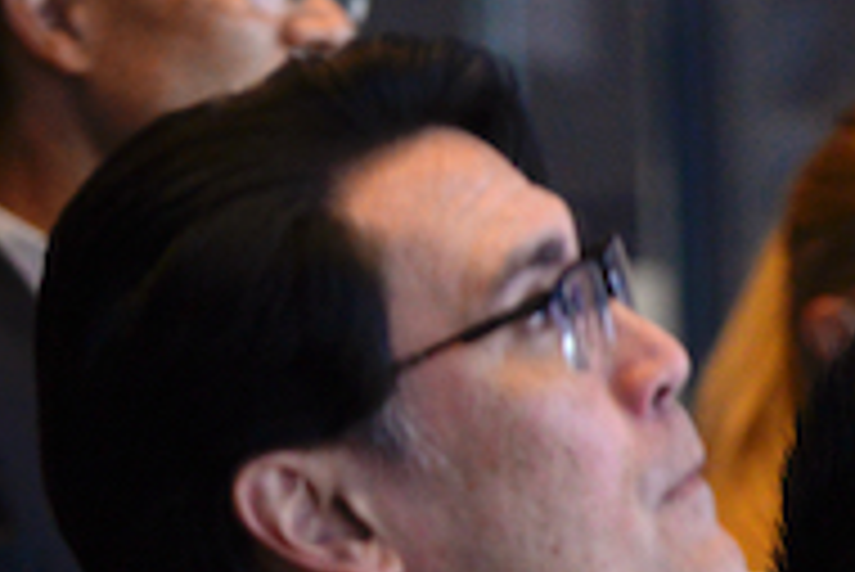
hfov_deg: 2.4
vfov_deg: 1.6
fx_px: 19965
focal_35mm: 840
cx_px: 1408
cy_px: 1076
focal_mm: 160
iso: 1250
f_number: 4
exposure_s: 1/160
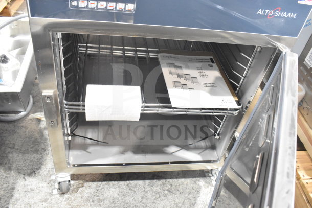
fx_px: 260
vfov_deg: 43.6
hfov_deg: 61.9
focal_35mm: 30
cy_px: 104
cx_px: 156
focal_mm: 20
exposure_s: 1/160
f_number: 6.3
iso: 6400
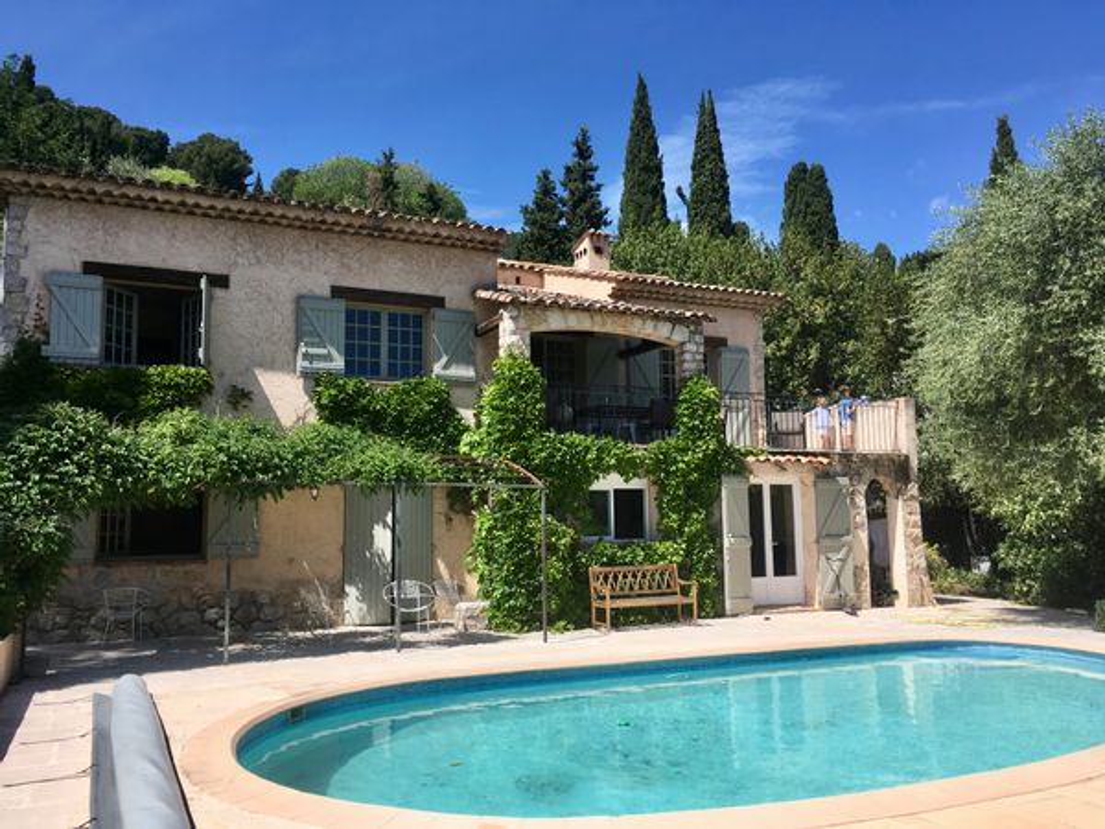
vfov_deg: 48.2
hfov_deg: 61.7
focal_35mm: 29
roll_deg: +1.0
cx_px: 552
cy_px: 414
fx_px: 926
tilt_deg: +6.4
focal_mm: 4.15
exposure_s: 1/1789
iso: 25
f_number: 2.2
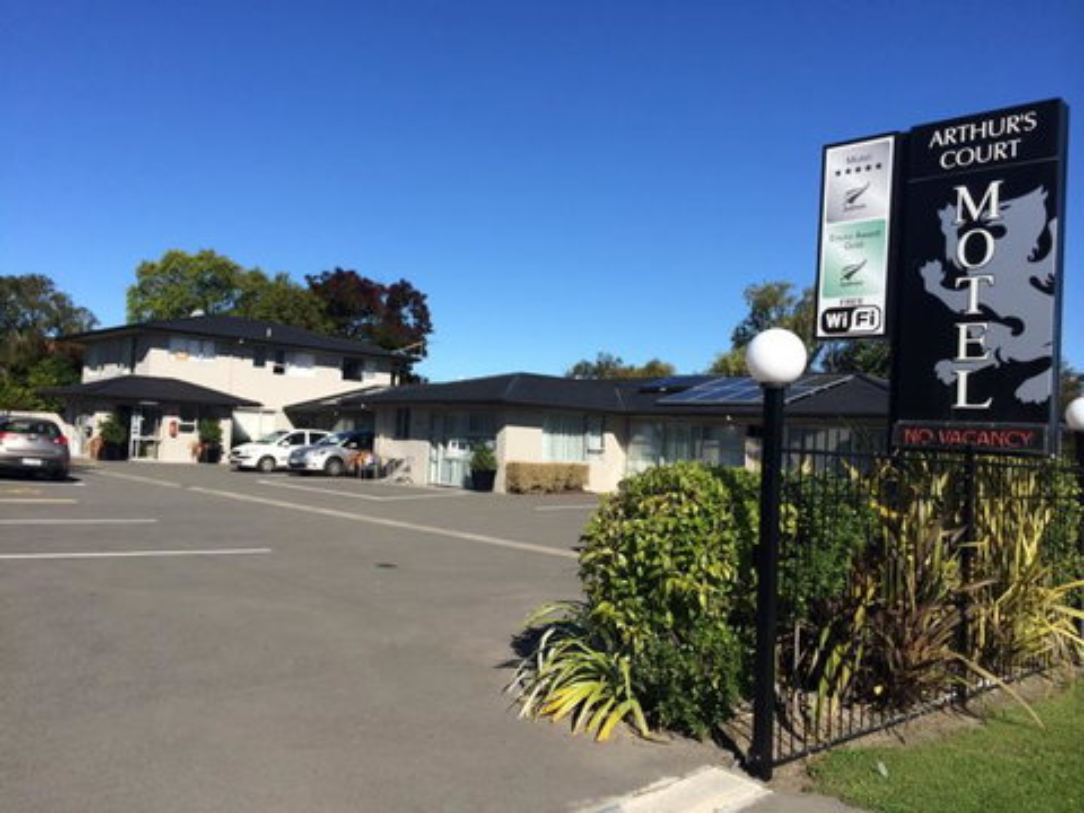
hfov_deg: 60.0
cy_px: 406
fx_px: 939
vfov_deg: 46.8
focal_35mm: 30
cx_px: 542
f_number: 2.2
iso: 40
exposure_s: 1/2740
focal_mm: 4.12
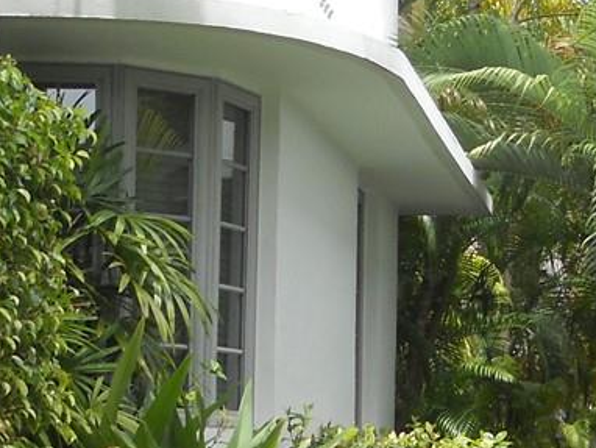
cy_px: 421
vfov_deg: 13.0
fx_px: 1947
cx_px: 212
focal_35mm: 113
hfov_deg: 17.4
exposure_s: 1/320
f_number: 3.2
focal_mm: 4.9
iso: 80
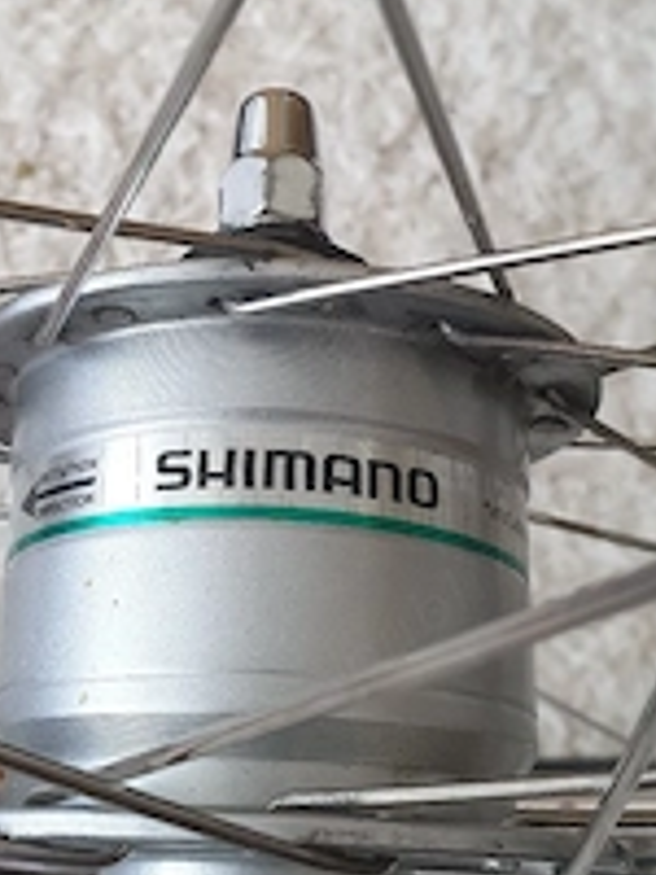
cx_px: 227
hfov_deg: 27.9
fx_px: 1314
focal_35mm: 52
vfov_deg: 36.4
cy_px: 289
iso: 250
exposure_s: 1/50
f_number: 2.4
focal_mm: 4.3
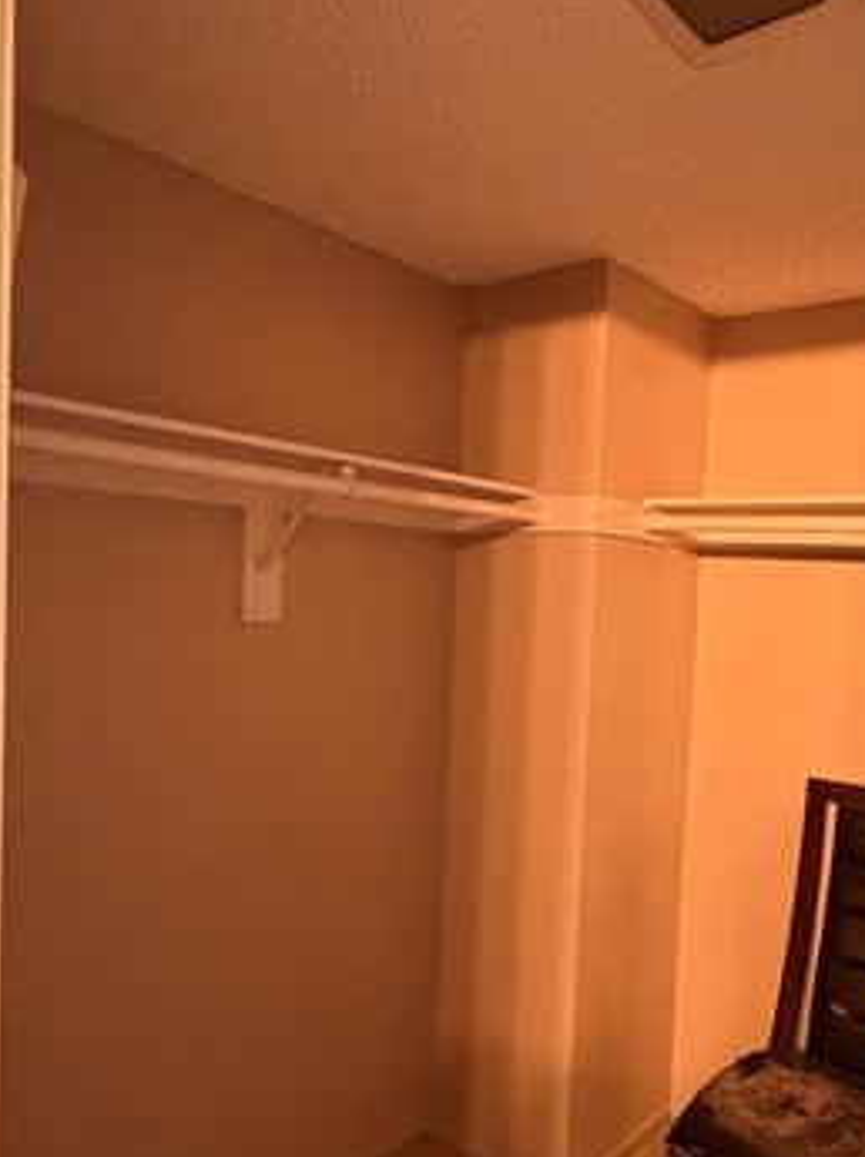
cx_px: 644
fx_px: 868
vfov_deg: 67.2
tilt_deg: -1.7
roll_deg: -2.6
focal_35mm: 26
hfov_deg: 50.9
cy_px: 634
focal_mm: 2.22
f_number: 2.2
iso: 1000
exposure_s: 1/60
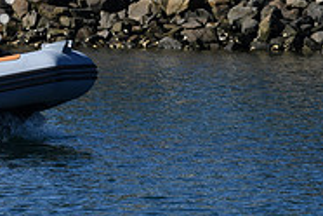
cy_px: -39
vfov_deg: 3.3
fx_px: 3768
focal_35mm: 420
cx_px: -148
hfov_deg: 4.9
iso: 140
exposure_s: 1/500
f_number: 8
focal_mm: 90
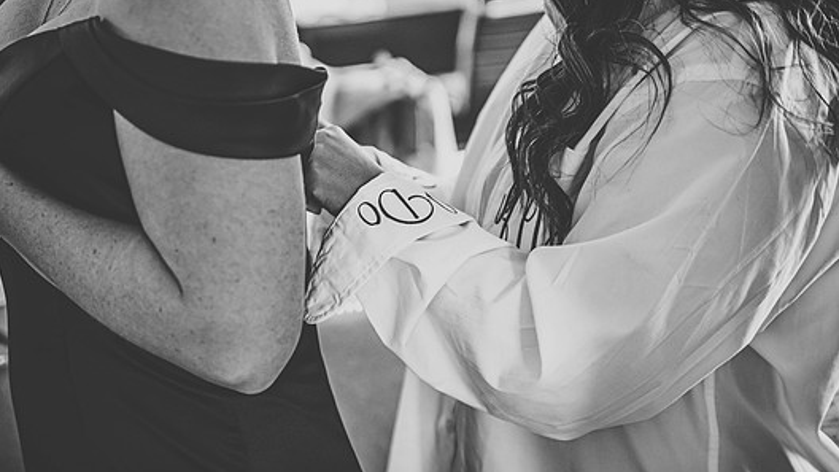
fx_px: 1535
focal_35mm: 69
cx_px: 385
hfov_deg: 30.6
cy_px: 198
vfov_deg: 17.5
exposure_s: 1/100
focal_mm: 60
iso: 800
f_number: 2.8
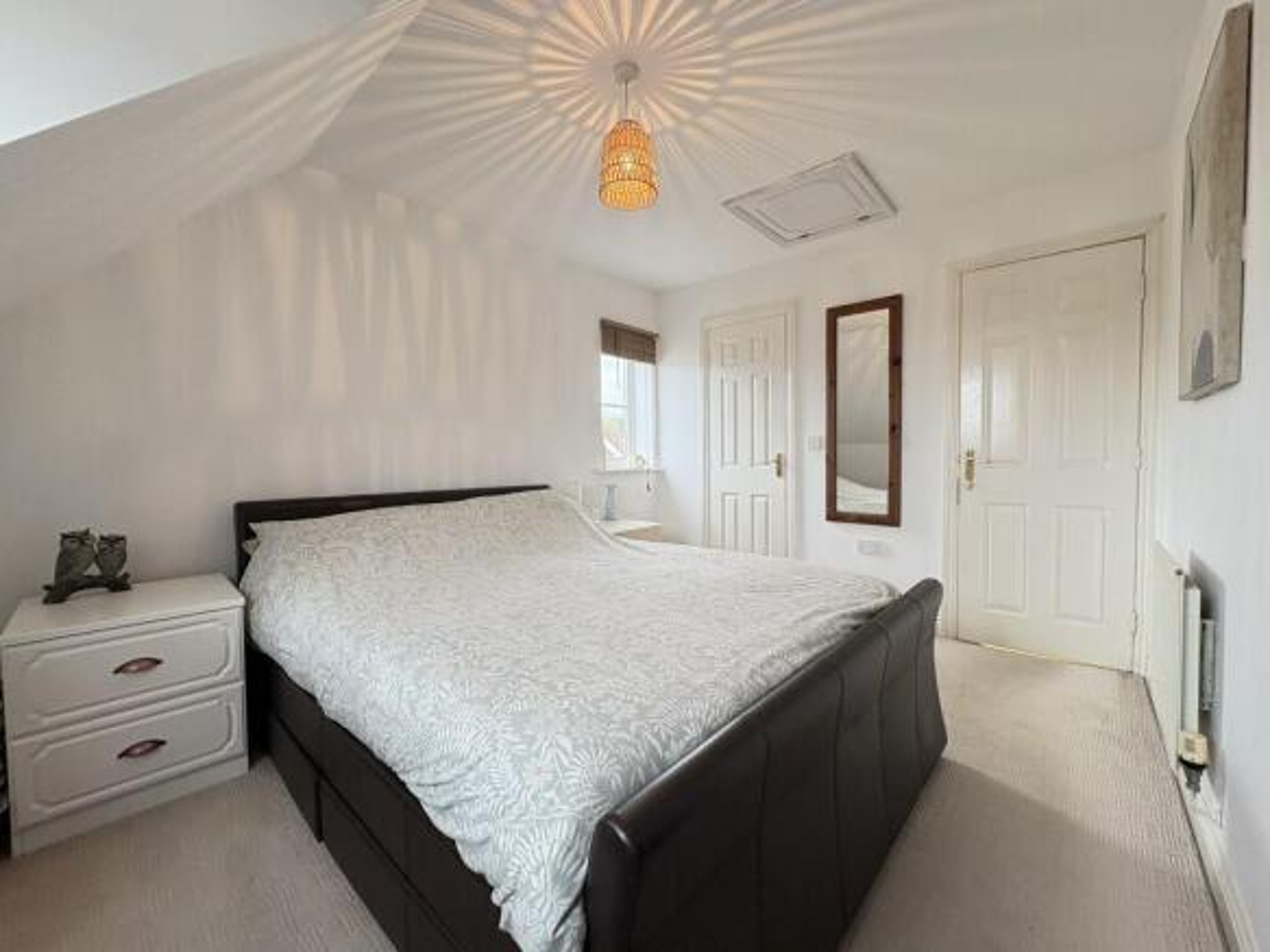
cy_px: 476
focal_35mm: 14
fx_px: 514
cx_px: 635
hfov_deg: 102.1
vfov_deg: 85.7
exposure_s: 1/100
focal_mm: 2.22
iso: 200
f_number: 2.2
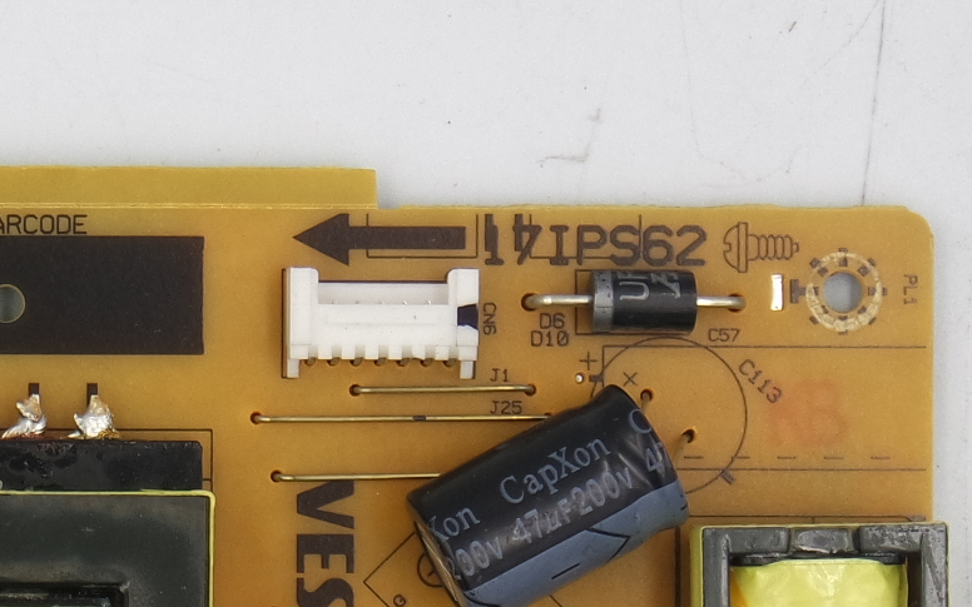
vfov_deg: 6.2
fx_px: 5589
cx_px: -30
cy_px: 444
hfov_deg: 9.9
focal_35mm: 211
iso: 160
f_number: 5
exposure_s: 1/125
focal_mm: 20
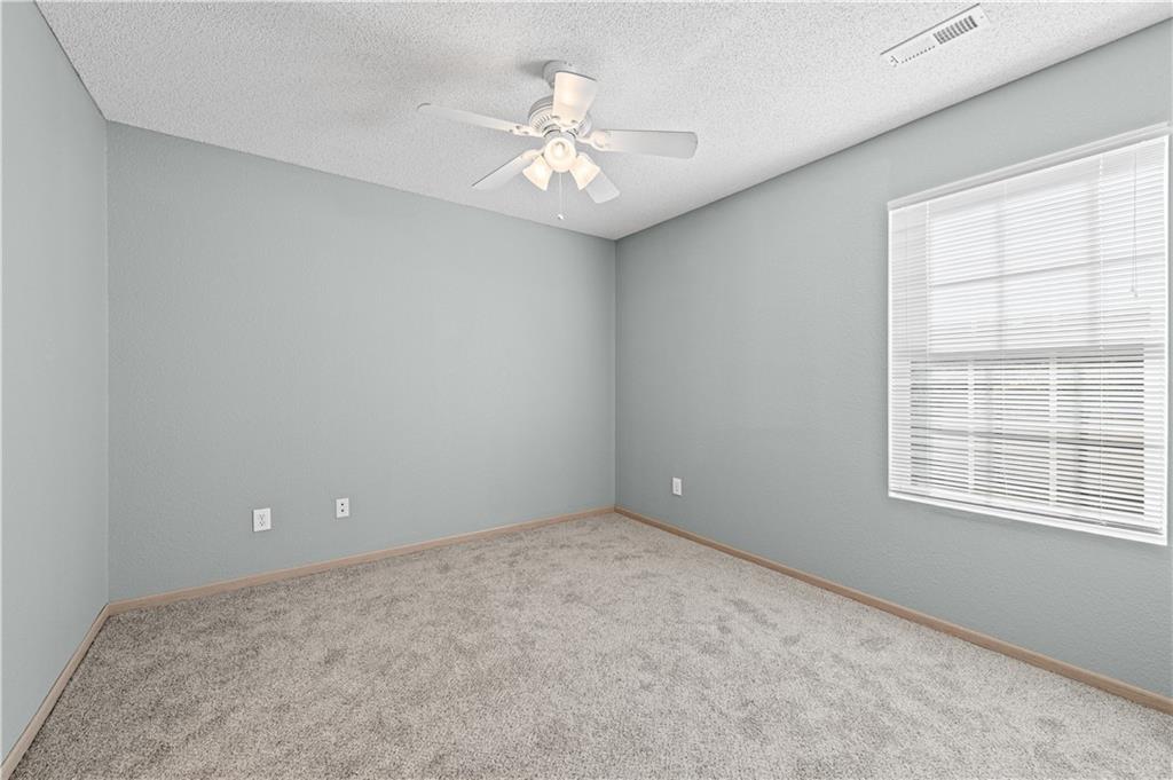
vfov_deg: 81.1
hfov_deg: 104.3
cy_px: 390
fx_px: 456
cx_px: 586
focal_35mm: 14
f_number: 6.3
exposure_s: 1/40
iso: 400
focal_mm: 14
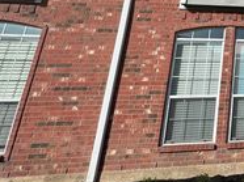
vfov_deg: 36.9
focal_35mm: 35
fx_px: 246
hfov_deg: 35.7
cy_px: 5
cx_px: 316
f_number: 1.8
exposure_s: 1/2660
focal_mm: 1.57
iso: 32
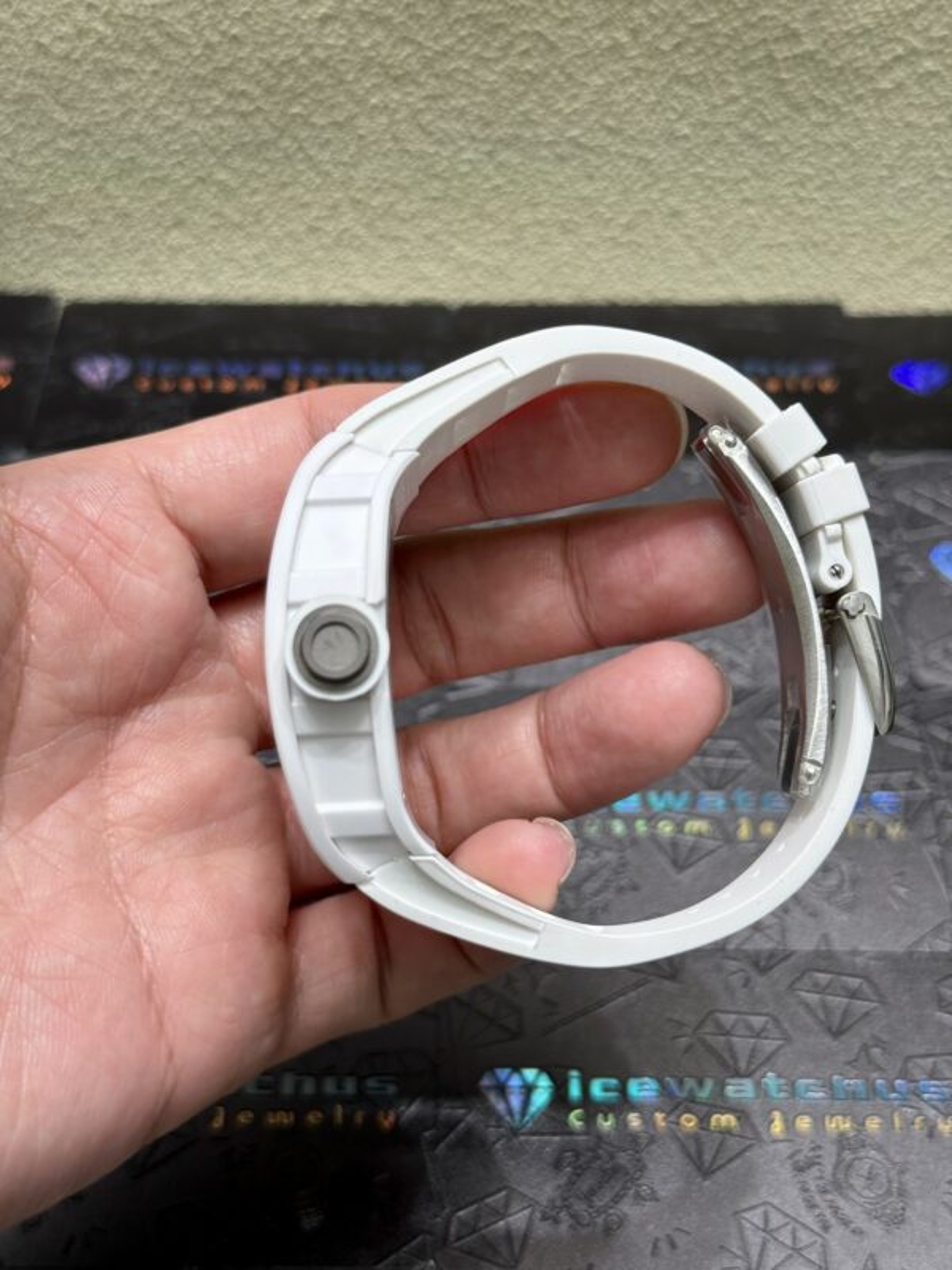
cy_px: 635
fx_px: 1760
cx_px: 476
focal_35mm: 48
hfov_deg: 30.3
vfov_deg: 39.7
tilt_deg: -47.2
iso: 64
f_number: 1.78
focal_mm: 6.76
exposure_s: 1/100
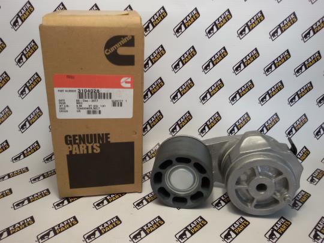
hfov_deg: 58.4
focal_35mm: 31
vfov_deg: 45.4
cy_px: 122
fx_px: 290
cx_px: 162
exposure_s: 1/33
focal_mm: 2.93
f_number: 2.4
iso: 40
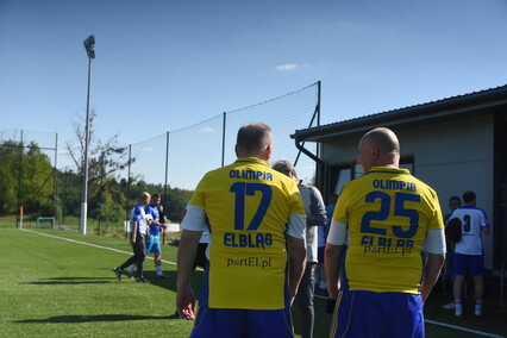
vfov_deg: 28.1
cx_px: 254
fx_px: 676
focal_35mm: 48
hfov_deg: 41.1
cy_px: 169
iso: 1000
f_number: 4
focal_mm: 32
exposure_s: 1/8000
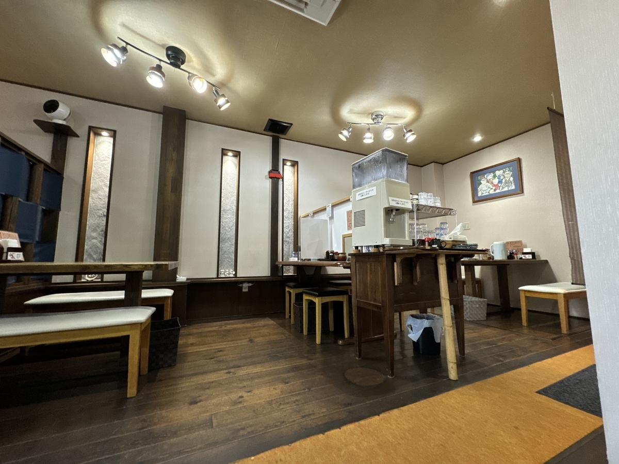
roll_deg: +0.4
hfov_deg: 102.1
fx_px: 250
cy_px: 232
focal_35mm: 14
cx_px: 310
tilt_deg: +5.6
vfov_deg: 85.7
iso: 400
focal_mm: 2.22
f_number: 2.2
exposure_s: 1/60
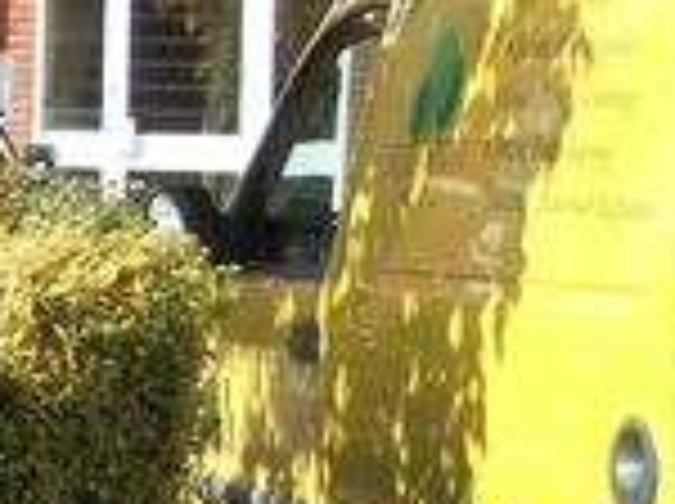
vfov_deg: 7.9
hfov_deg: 10.3
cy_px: 549
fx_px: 3641
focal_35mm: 187
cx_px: -306
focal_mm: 6.3
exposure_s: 1/500
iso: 80
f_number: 3.1
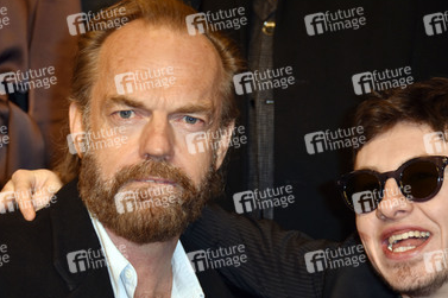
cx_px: 232
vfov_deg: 9.4
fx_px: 1816
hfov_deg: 14.1
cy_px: 170
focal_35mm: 146
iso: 640
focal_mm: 122
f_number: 5.6
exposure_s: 1/125
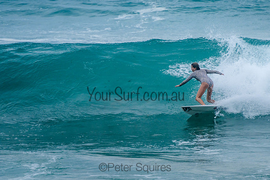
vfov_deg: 2.5
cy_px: 73
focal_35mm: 550
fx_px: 4128
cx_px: 160
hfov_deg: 3.7
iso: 500
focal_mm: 400
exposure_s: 1/2000
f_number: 7.1
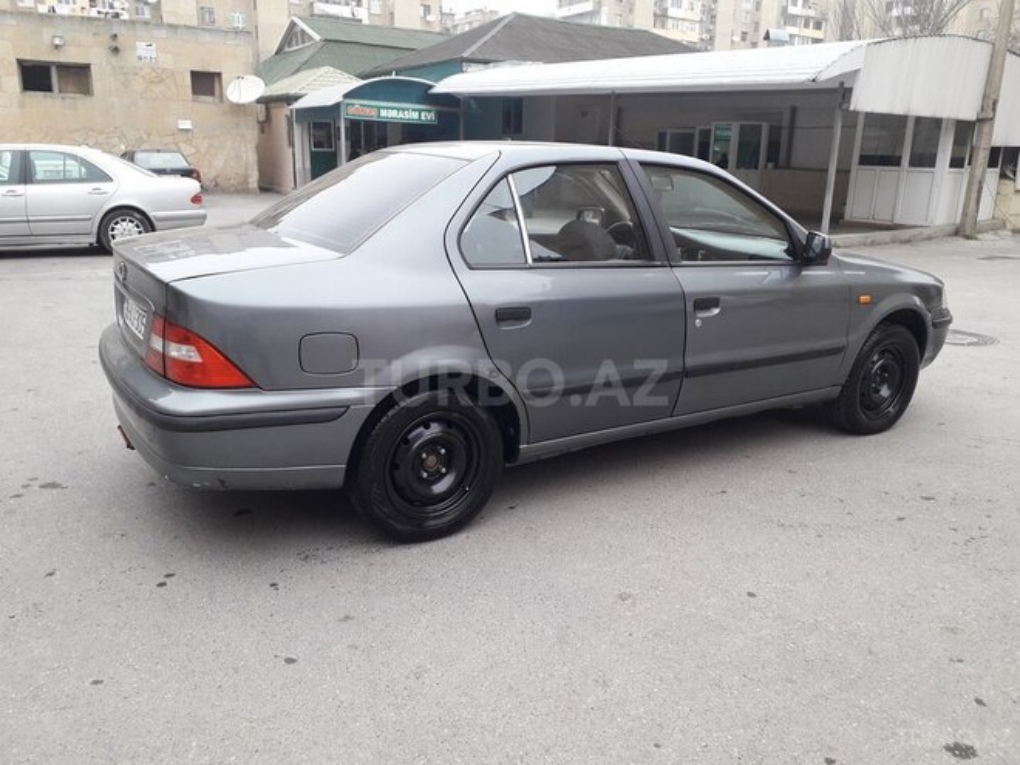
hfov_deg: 65.3
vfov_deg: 51.4
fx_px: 796
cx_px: 510
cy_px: 382
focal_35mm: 27
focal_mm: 3.6
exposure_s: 1/100
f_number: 1.9
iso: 64
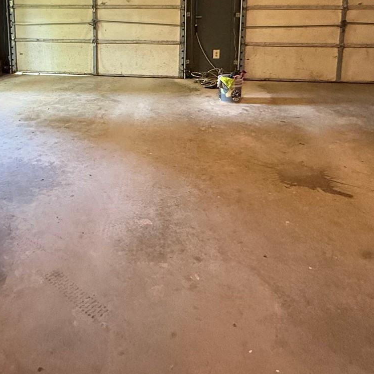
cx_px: 118
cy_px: 51
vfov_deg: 44.9
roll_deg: +0.7
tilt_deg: -9.1
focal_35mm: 34
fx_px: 416
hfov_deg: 47.5
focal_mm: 2.22
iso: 640
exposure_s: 1/120
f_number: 2.2
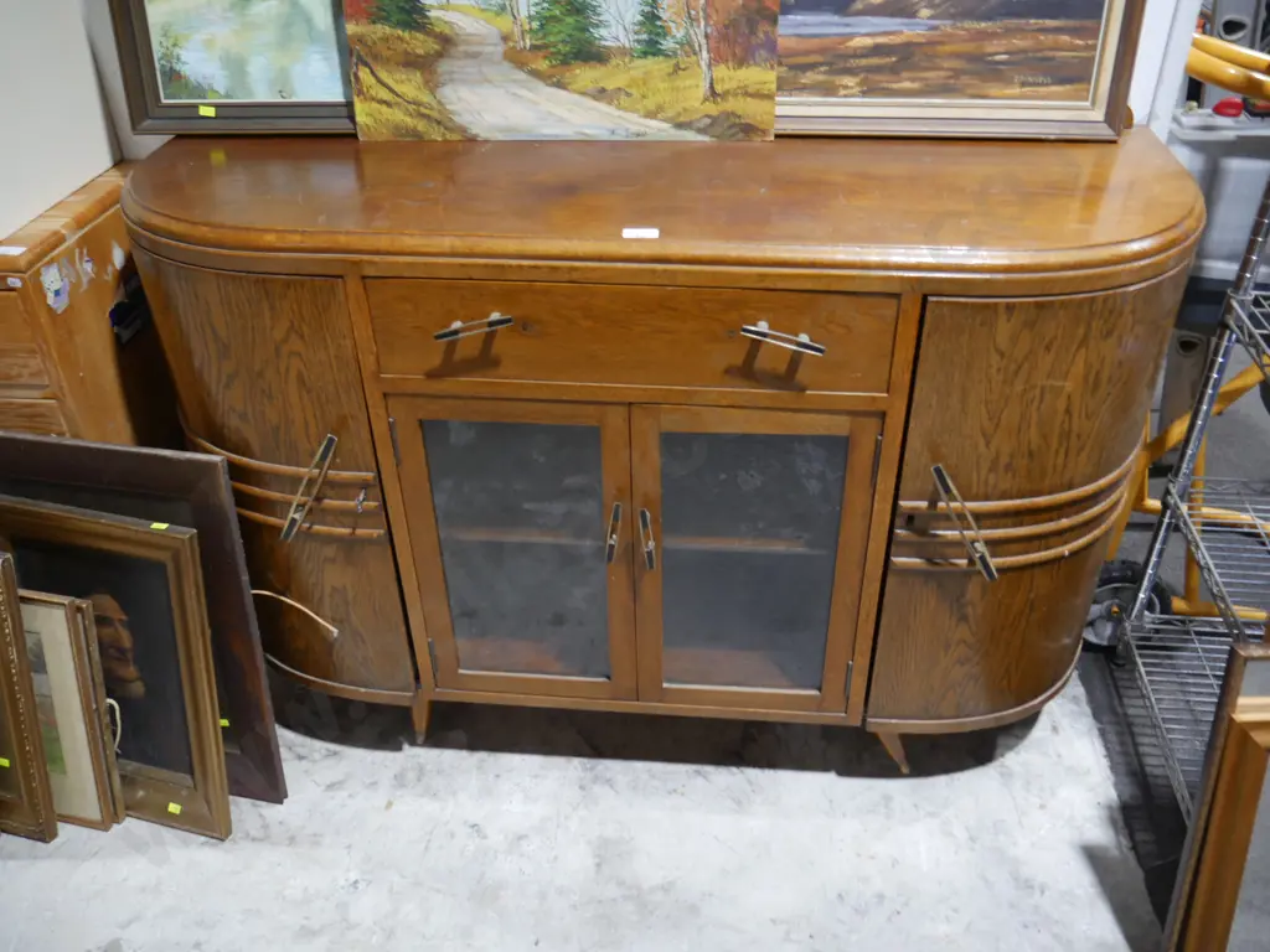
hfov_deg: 63.4
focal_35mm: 28
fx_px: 1027
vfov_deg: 49.7
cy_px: 476
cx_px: 635
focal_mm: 14
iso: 500
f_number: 3.5
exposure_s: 1/60
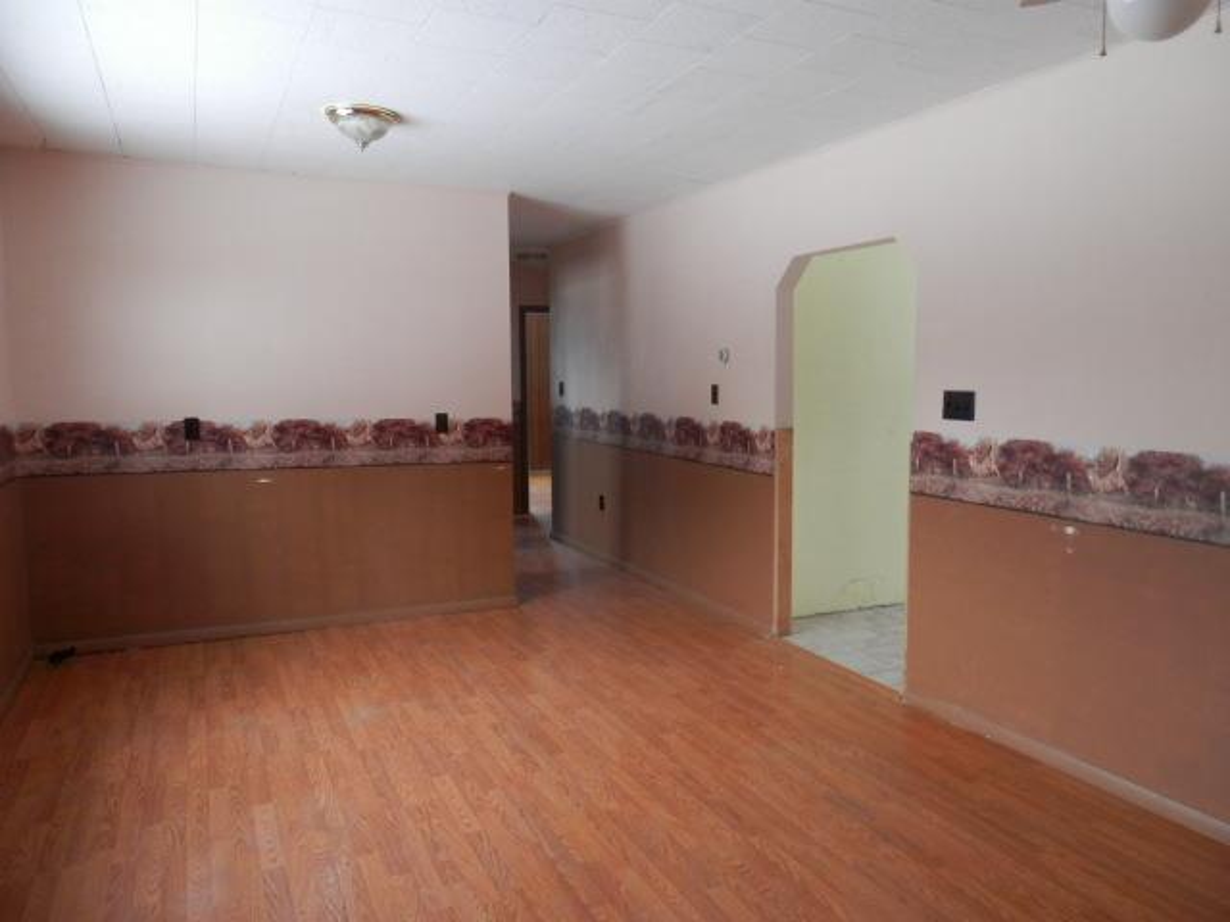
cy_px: 461
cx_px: 615
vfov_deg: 54.9
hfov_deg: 69.4
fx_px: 888
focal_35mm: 25
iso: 200
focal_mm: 4.5
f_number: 3
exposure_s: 1/30
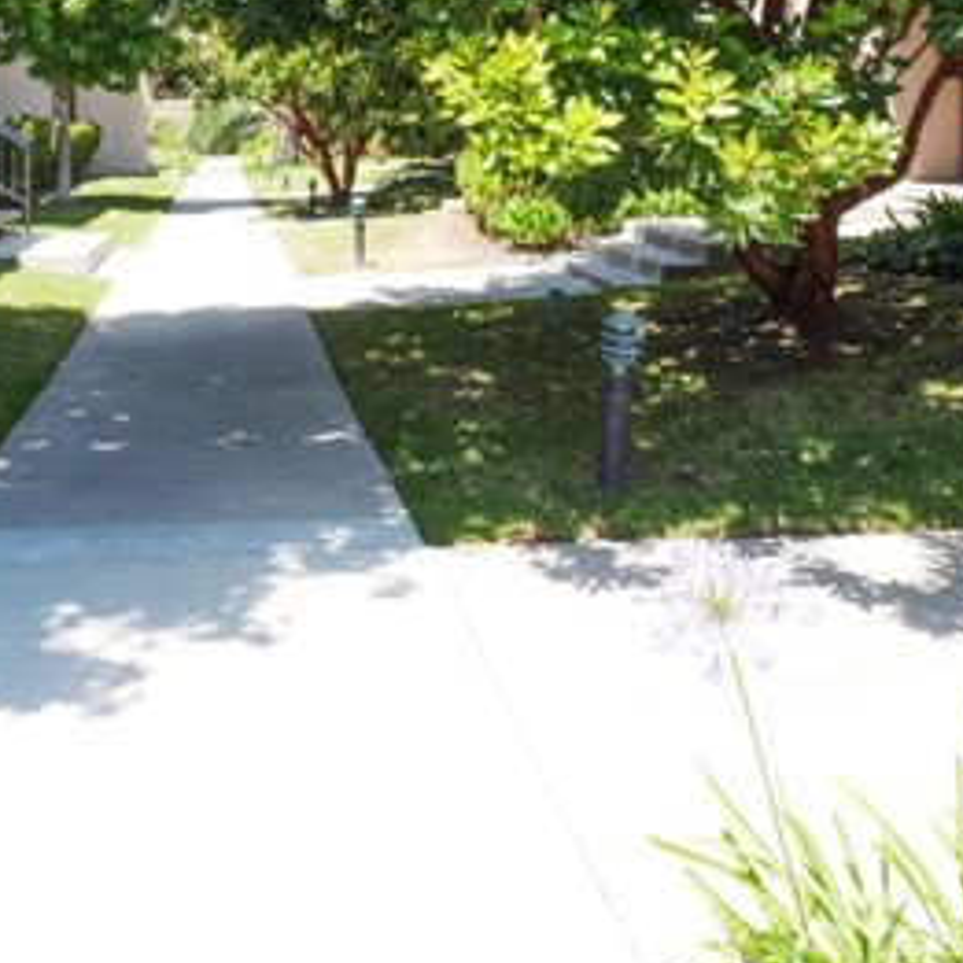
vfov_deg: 40.1
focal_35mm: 39
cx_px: 247
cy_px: 125
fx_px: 1227
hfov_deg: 41.6
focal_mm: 9
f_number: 14
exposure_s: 1/50
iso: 250
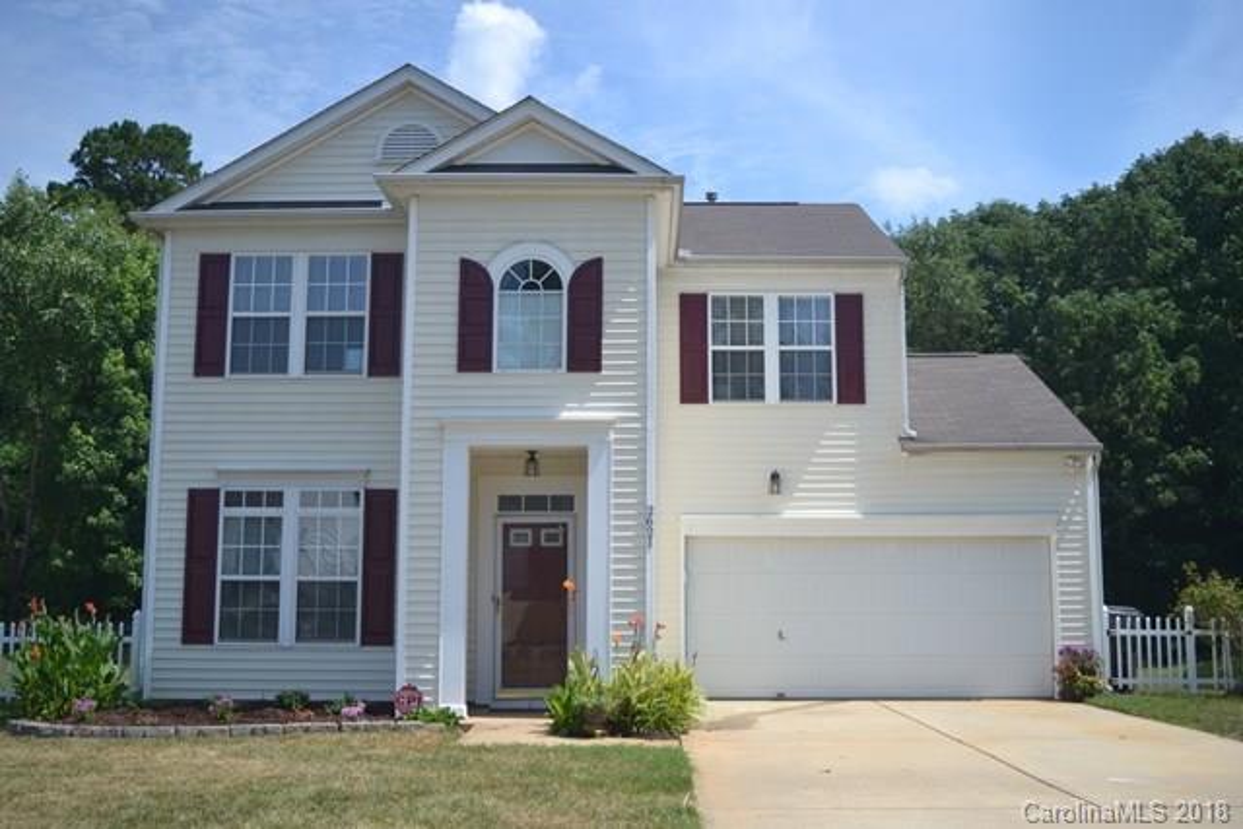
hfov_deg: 51.3
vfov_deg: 35.5
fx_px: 1295
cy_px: 414
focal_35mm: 38
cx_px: 622
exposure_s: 1/800
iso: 100
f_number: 4
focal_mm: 25
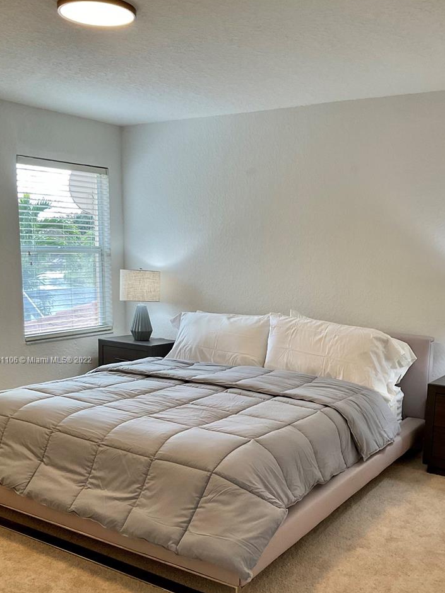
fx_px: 635
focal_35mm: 37
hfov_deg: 38.5
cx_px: 260
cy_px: 360
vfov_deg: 49.8
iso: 64
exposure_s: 1/100
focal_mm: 3
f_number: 1.8
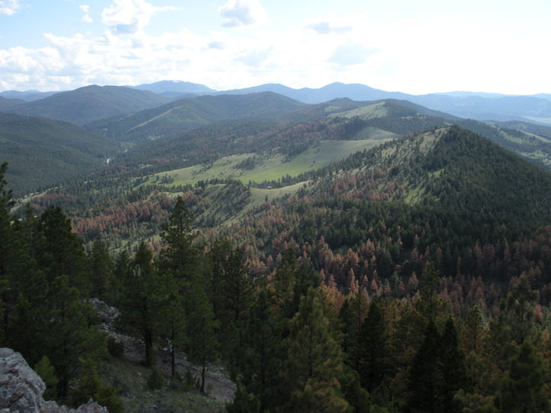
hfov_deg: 46.7
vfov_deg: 35.9
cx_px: 305
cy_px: 185
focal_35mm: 40
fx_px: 637
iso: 64
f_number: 3.5
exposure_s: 1/490
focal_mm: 6.3
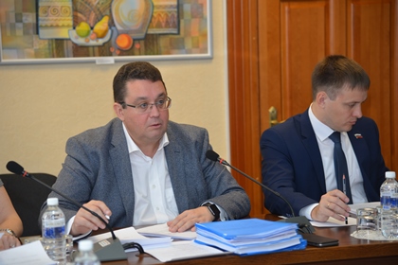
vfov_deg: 11.4
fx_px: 1327
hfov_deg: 17.1
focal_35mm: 120
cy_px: 132
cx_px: 199
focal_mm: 120
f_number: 4
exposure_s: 1/60
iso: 450
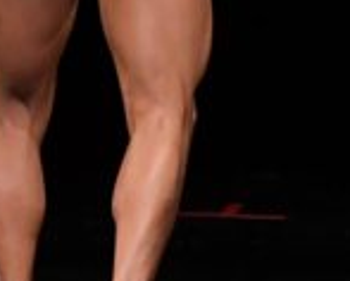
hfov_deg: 1.4
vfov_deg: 1.1
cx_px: 106
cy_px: -117
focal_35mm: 1405
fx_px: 14573
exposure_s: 1/400
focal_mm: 190
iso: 3200
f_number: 5.6
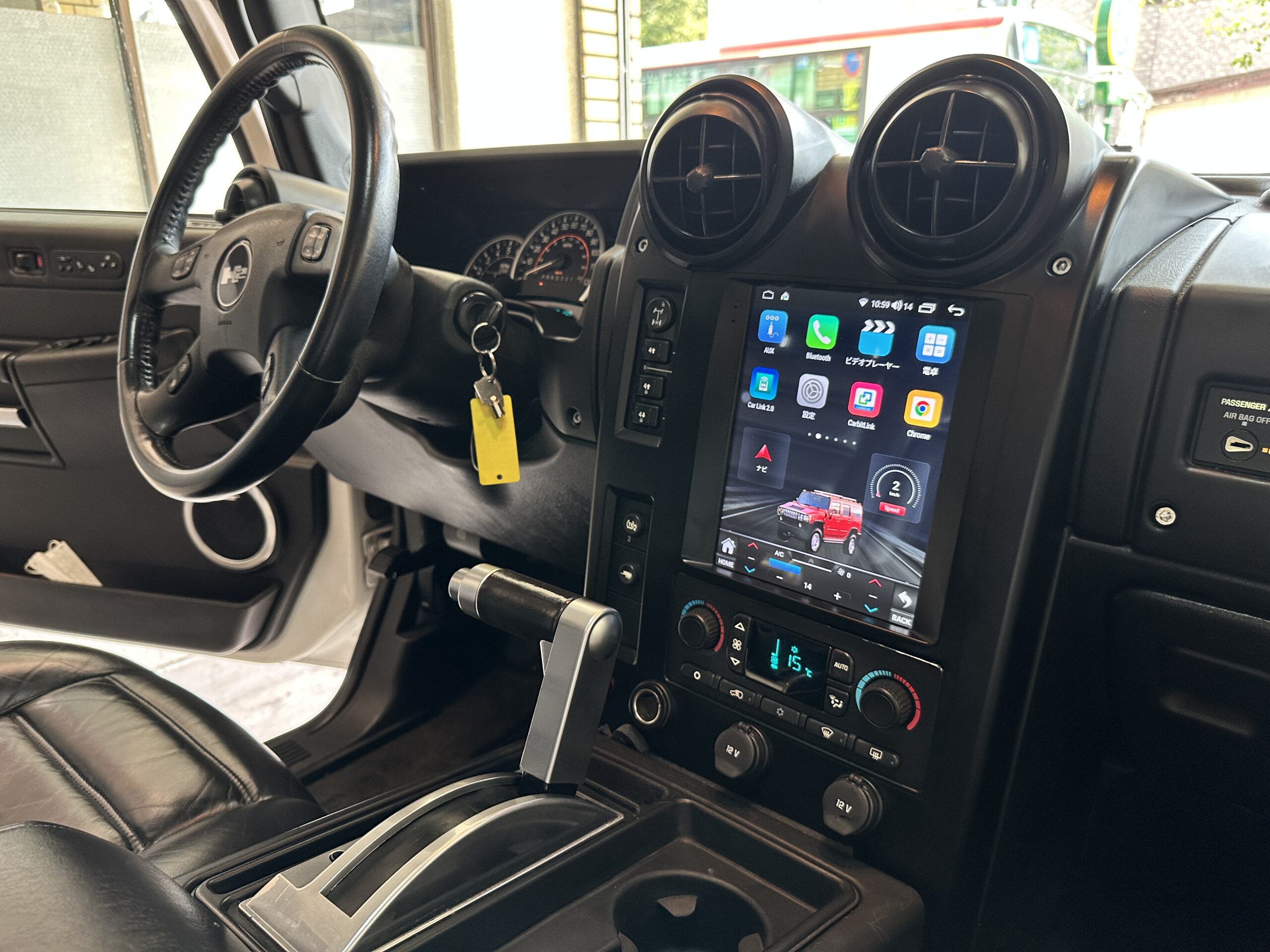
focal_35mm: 24
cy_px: 476
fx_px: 881
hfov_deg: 71.6
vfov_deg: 56.8
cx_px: 635
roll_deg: +1.5
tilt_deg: -17.9
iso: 160
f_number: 1.78
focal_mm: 6.86
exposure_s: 1/100
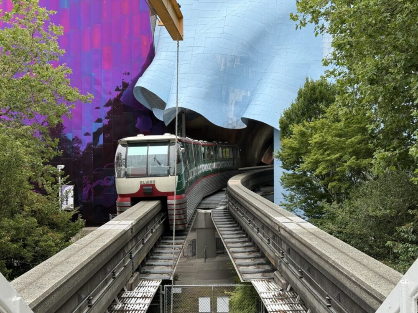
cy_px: 156
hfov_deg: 39.7
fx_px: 580
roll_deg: +1.1
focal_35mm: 48
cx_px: 209
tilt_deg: +0.1
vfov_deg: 30.3
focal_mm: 6.76
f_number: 1.78
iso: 80
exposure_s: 1/657
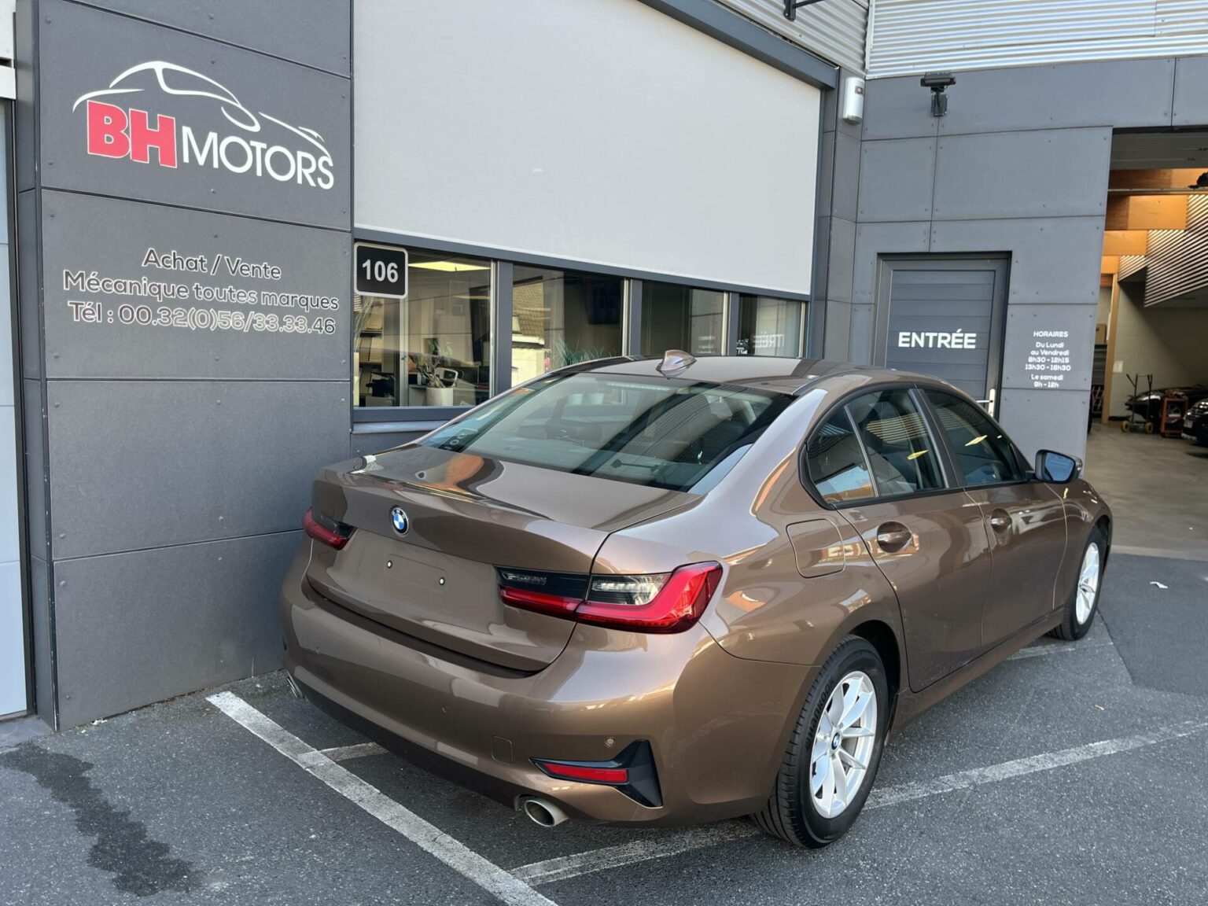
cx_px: 604
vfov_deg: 53.1
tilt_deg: -6.7
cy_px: 453
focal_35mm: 26
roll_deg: -1.8
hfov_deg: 67.3
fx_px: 907
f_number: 1.6
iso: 40
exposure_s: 1/177
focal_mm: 5.1
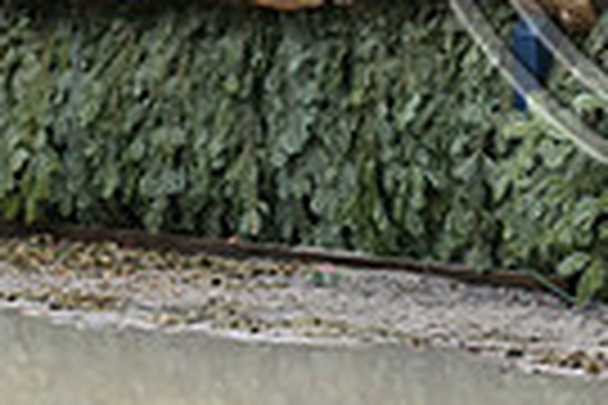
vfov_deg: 2.6
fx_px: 9069
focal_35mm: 537
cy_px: -290
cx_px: 806
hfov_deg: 3.8
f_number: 5.6
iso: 1250
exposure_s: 1/1250
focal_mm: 125
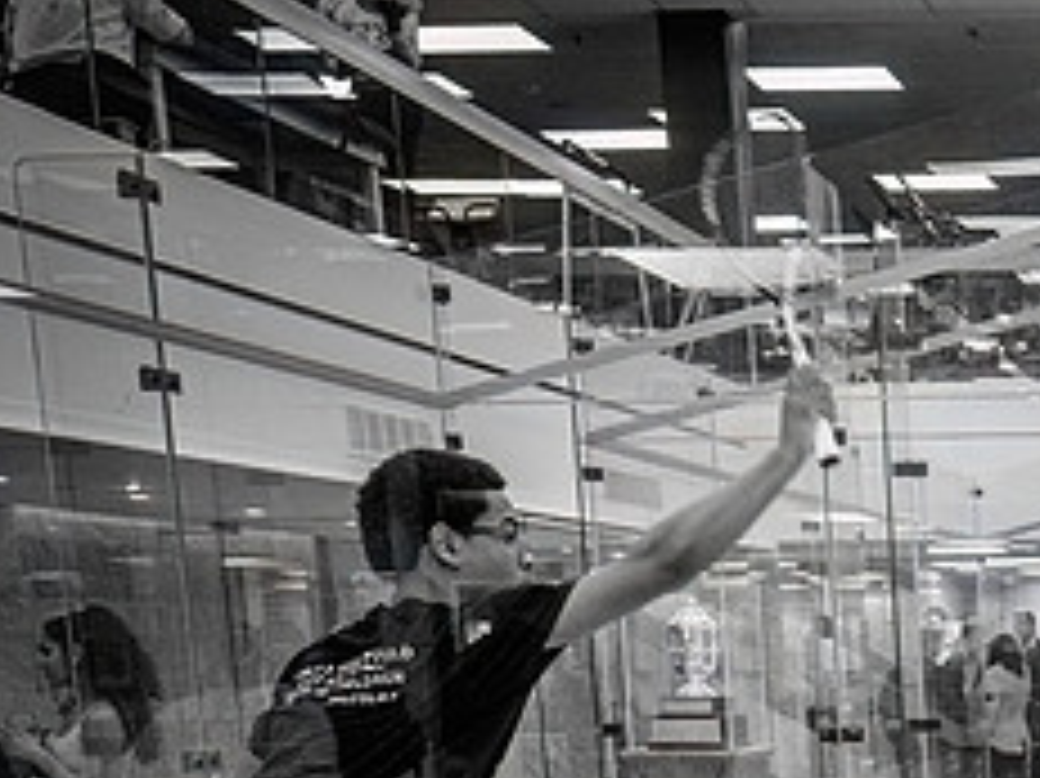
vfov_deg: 20.4
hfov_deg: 24.2
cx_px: 1454
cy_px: 956
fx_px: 2012
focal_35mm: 67
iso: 1600
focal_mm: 24.5
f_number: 2.8
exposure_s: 1/320
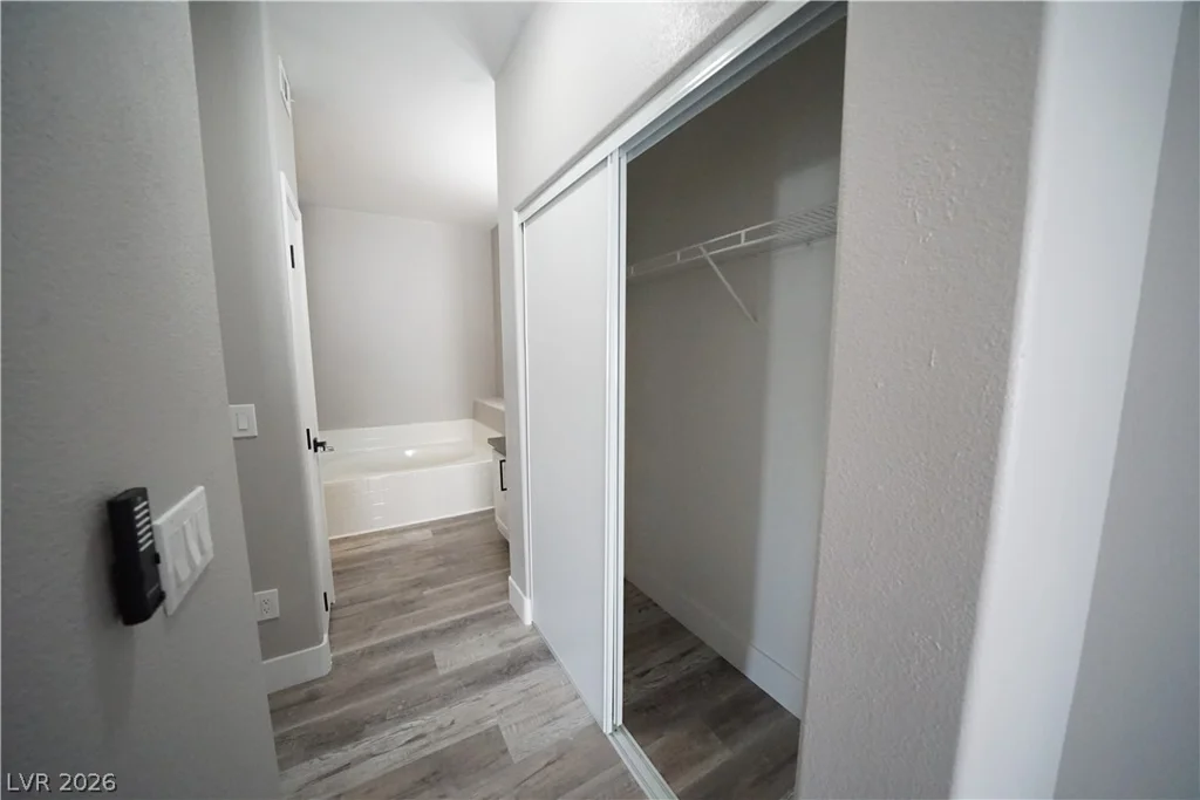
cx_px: 600
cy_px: 400
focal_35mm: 12
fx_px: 400
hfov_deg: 112.6
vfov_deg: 90.0
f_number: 6.3
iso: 8000
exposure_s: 1/250
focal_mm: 12
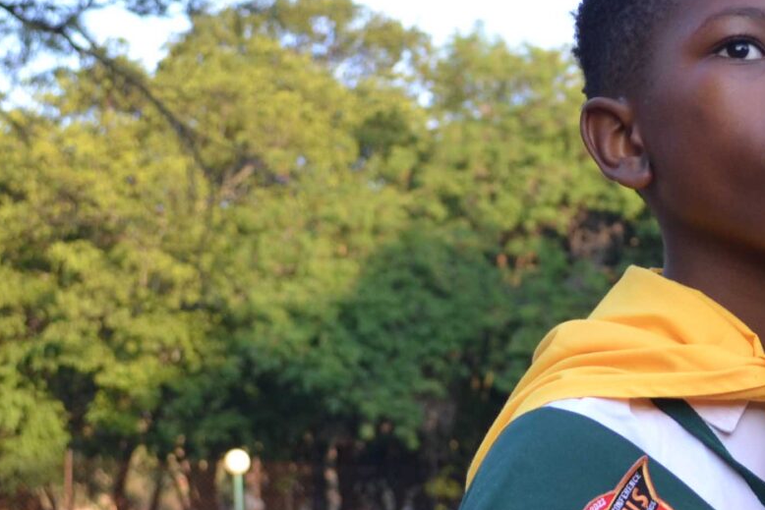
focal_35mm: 158
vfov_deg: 8.7
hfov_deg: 12.7
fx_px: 3358
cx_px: 887
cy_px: 472
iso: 220
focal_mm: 32
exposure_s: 1/125
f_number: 5.6
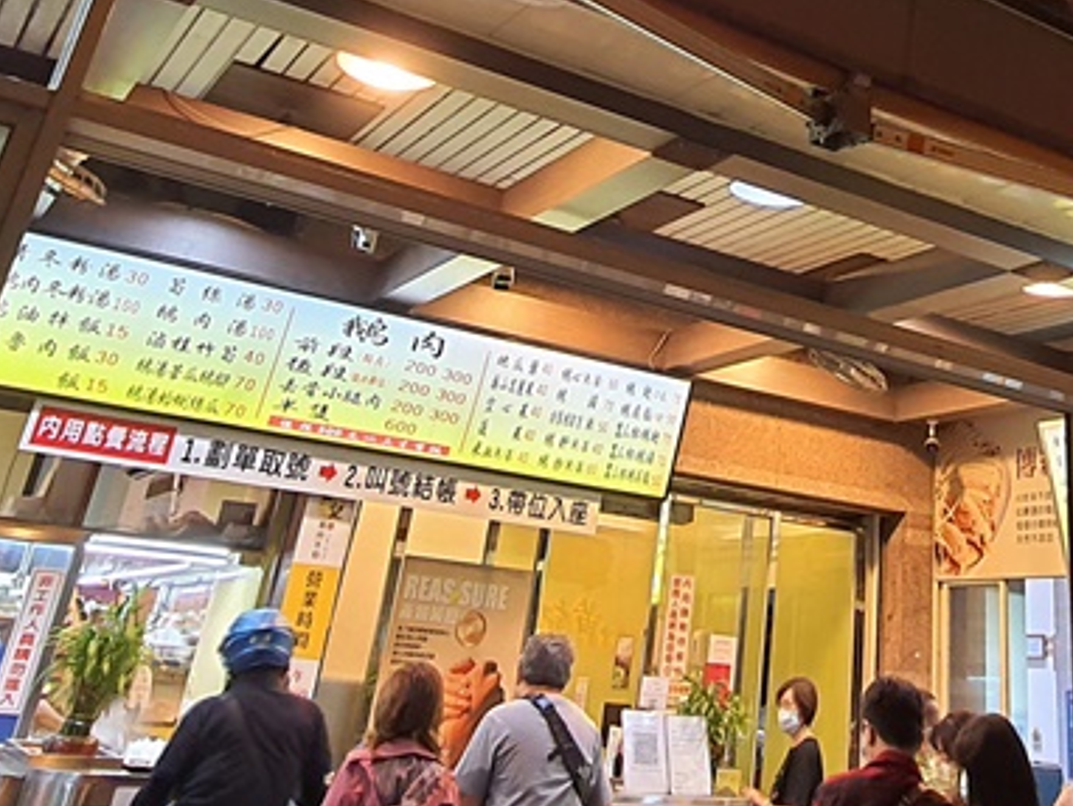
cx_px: 792
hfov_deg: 51.8
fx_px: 1055
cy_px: 6
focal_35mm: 34
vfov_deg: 37.5
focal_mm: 1.74
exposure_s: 1/20
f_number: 2.2
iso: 160
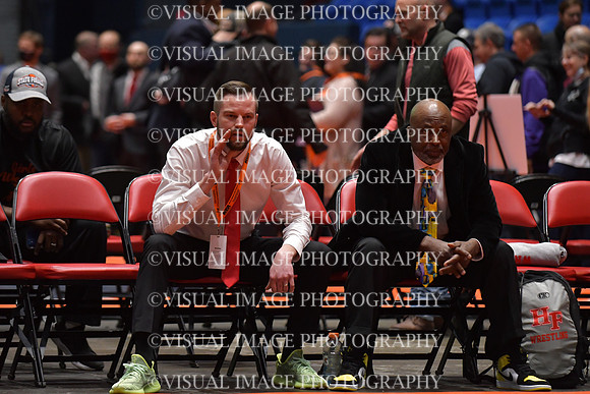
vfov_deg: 6.5
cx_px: 295
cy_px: 197
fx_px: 3442
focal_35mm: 210
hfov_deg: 9.8
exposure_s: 1/800
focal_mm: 140
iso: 2500
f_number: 2.8
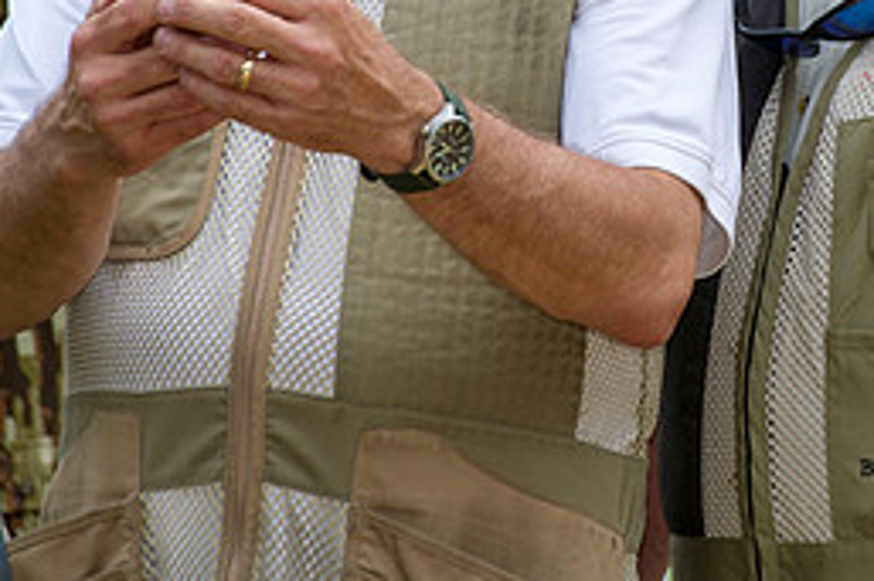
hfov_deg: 4.6
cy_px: 0
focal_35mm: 451
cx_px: 704
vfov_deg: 3.0
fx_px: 10942
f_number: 6.3
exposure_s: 1/320
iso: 200
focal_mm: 200
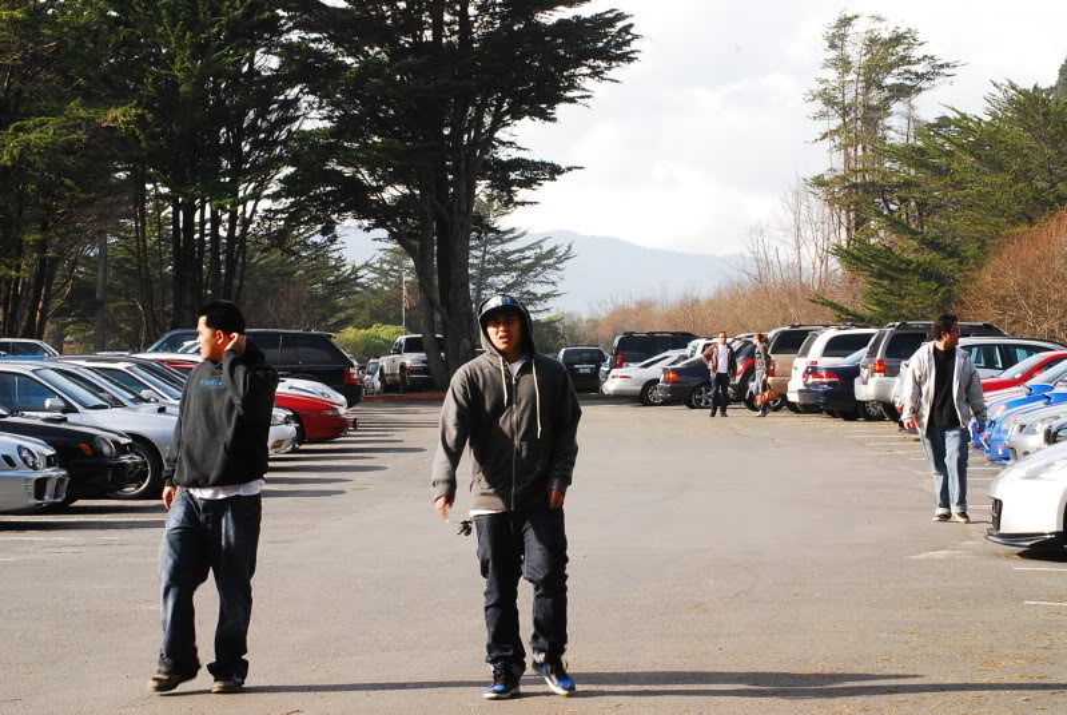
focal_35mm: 112
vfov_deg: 12.2
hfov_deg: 18.2
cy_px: 358
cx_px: 534
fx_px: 3339
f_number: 22
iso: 400
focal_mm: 75
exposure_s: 1/60
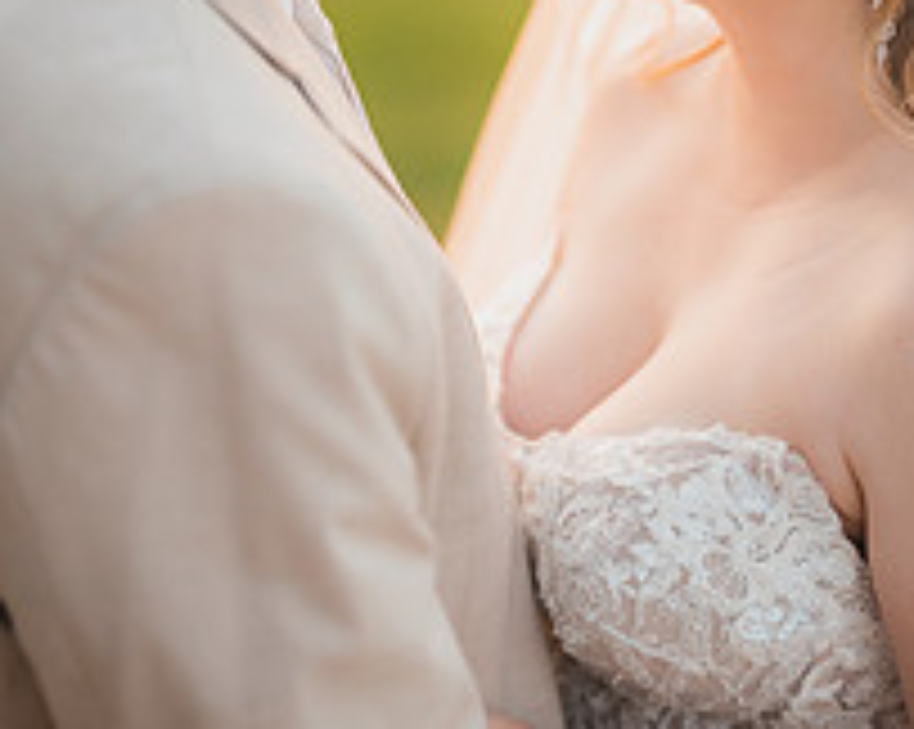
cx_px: 599
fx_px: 2811
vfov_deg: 14.7
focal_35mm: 104
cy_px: 122
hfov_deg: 18.4
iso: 125
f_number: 1.2
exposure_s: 1/320
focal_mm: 50
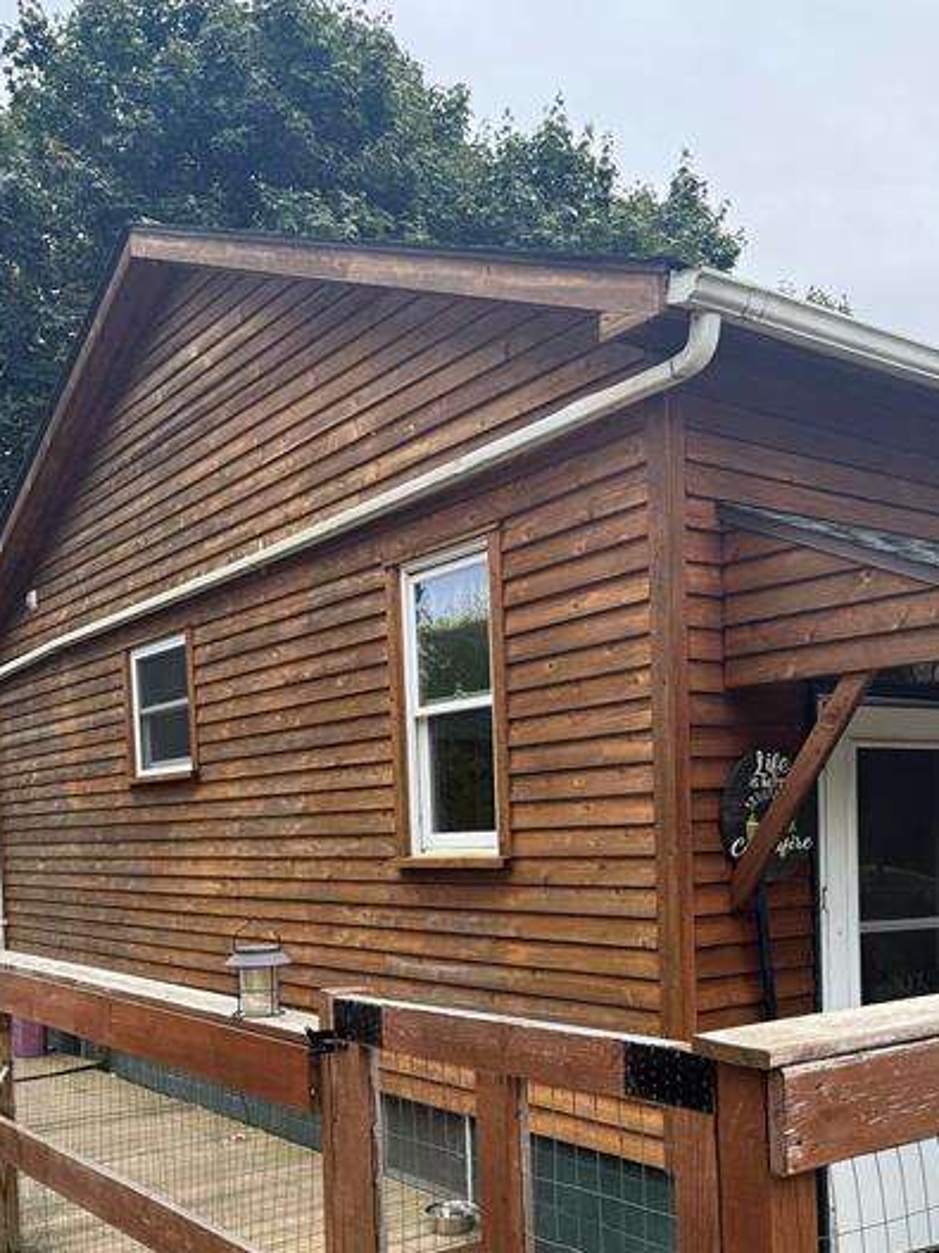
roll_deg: +2.9
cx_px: 511
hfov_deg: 40.6
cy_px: 875
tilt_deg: -2.8
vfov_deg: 51.3
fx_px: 1266
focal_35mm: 35
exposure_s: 1/549
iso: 80
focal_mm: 6.76
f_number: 1.78
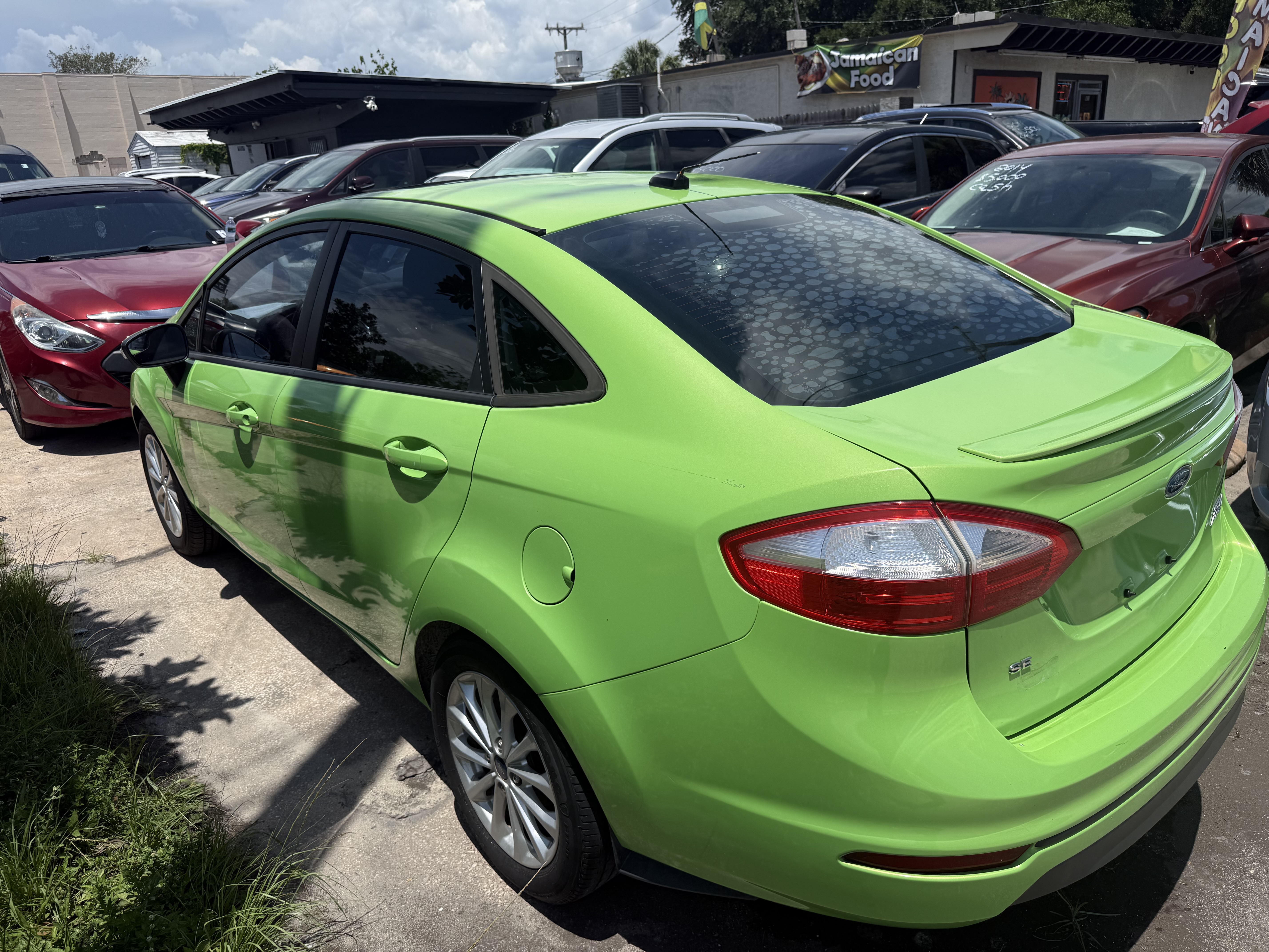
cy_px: 476
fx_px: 880
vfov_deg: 56.8
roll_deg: +2.7
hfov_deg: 71.6
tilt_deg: -19.0
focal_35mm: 24
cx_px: 634
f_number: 1.78
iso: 80
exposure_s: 1/7353
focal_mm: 6.76
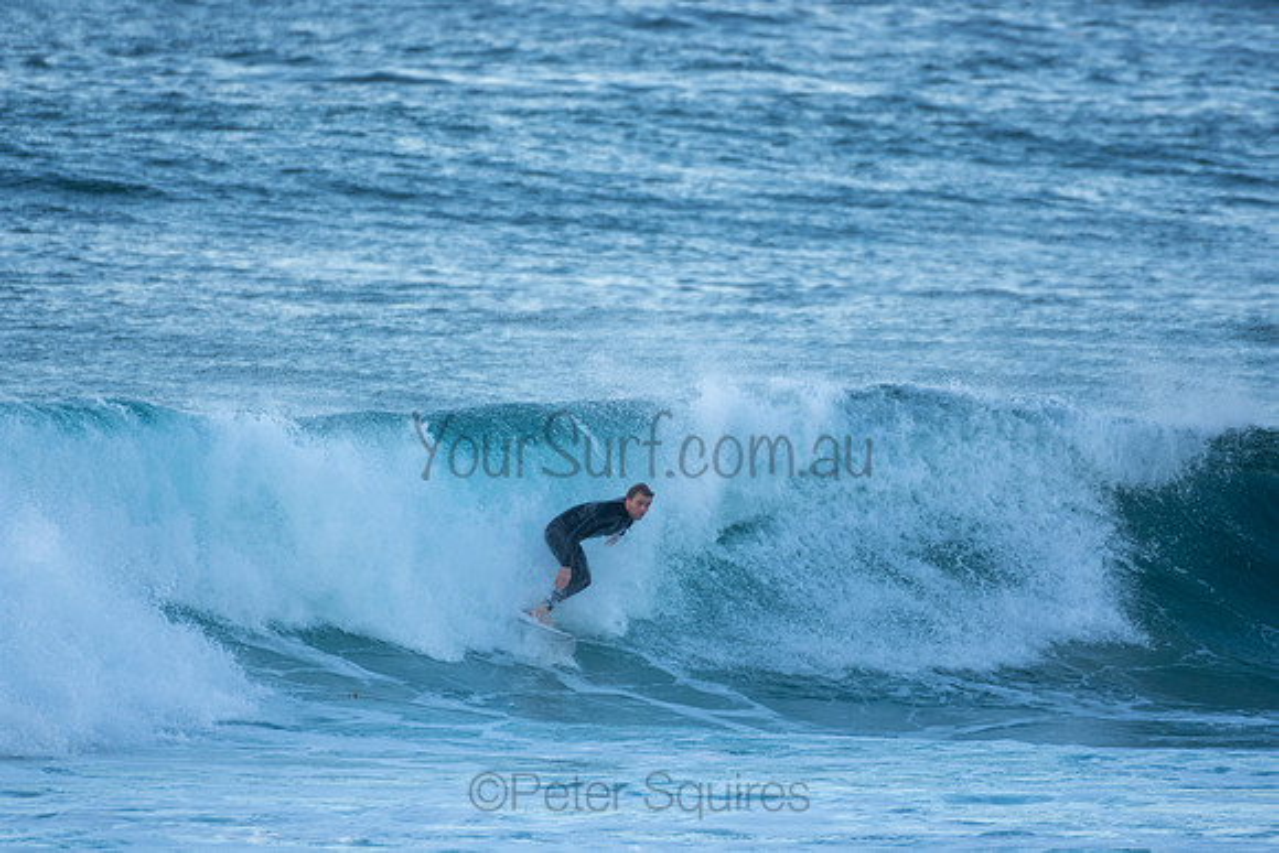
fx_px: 26651
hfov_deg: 2.7
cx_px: 640
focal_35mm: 750
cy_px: 426
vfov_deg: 1.8
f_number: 5.6
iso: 220
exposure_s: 1/400
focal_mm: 500
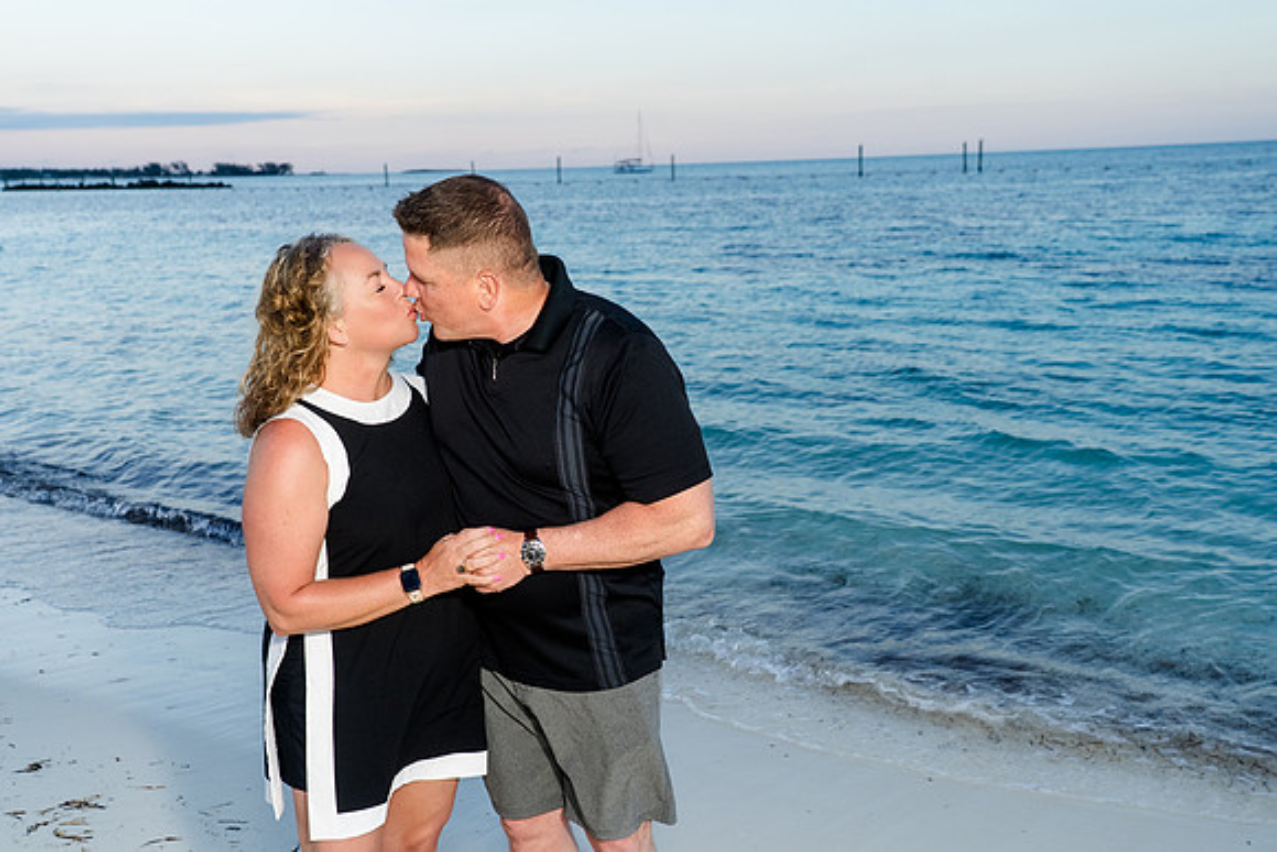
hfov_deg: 51.9
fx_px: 1313
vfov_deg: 36.0
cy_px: 426
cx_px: 638
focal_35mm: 37
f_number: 5.6
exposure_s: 1/250
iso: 200
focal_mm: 37
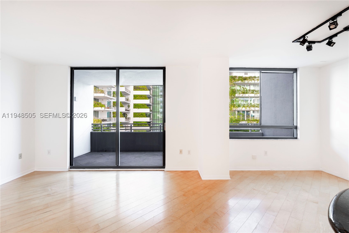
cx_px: 174
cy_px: 116
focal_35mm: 16
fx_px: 160
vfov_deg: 72.0
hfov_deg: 95.0
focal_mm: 11
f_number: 7.1
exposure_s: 1/40
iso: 200
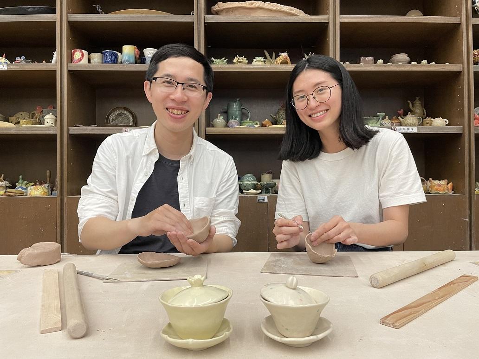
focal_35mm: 26
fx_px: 360
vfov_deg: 53.1
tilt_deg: +0.4
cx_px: 240
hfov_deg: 67.3
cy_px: 180
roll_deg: +0.4
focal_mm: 4.2
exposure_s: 1/60
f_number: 1.6
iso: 200
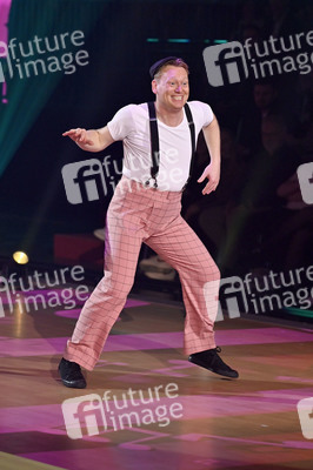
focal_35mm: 160
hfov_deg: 8.6
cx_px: 156
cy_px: 235
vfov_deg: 12.8
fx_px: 2090
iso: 1250
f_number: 4
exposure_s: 1/800
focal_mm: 160
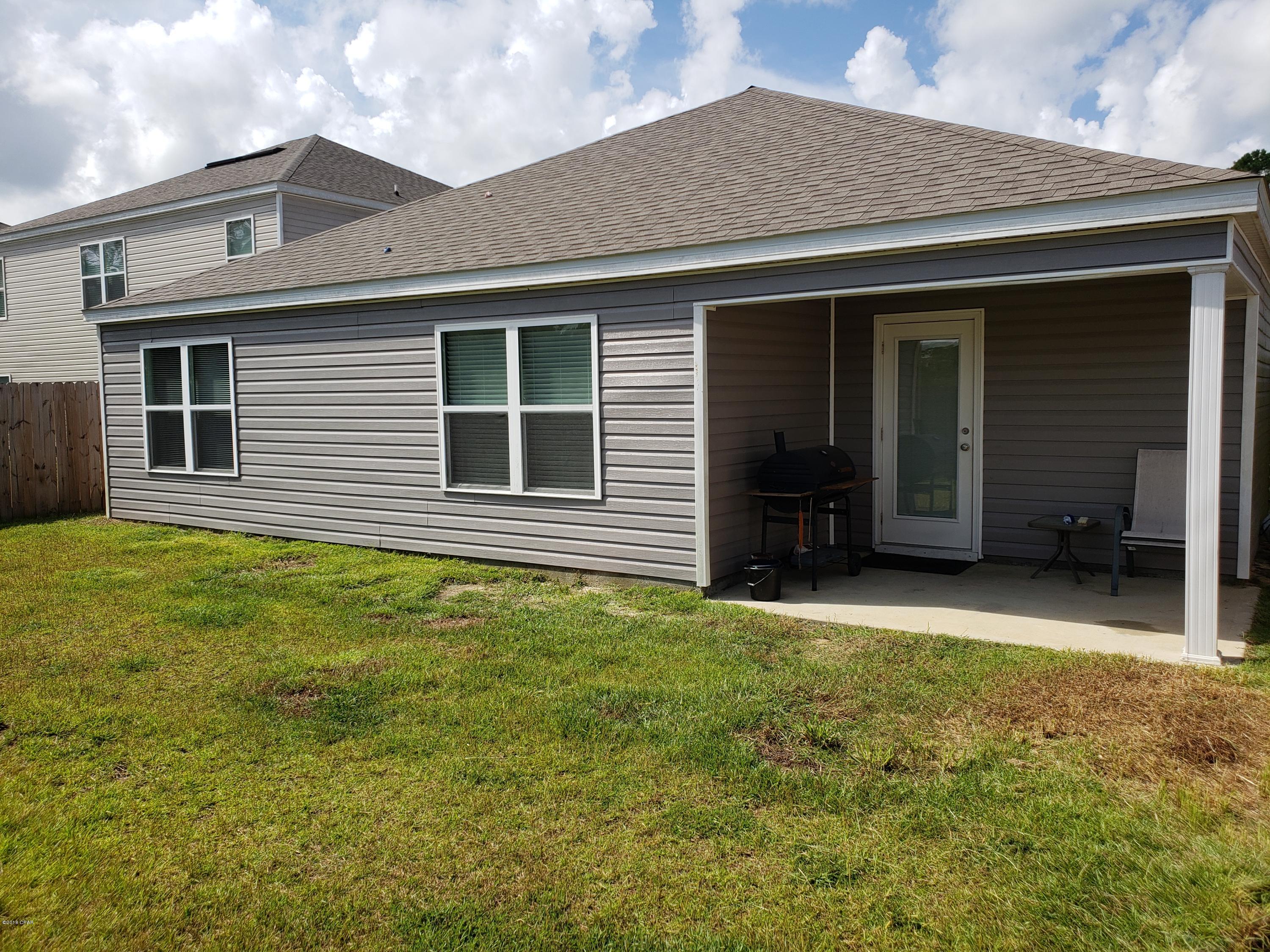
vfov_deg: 53.1
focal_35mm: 26
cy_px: 476
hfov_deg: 67.3
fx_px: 954
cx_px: 635
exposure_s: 1/1639
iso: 50
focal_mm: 4.3
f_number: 2.4
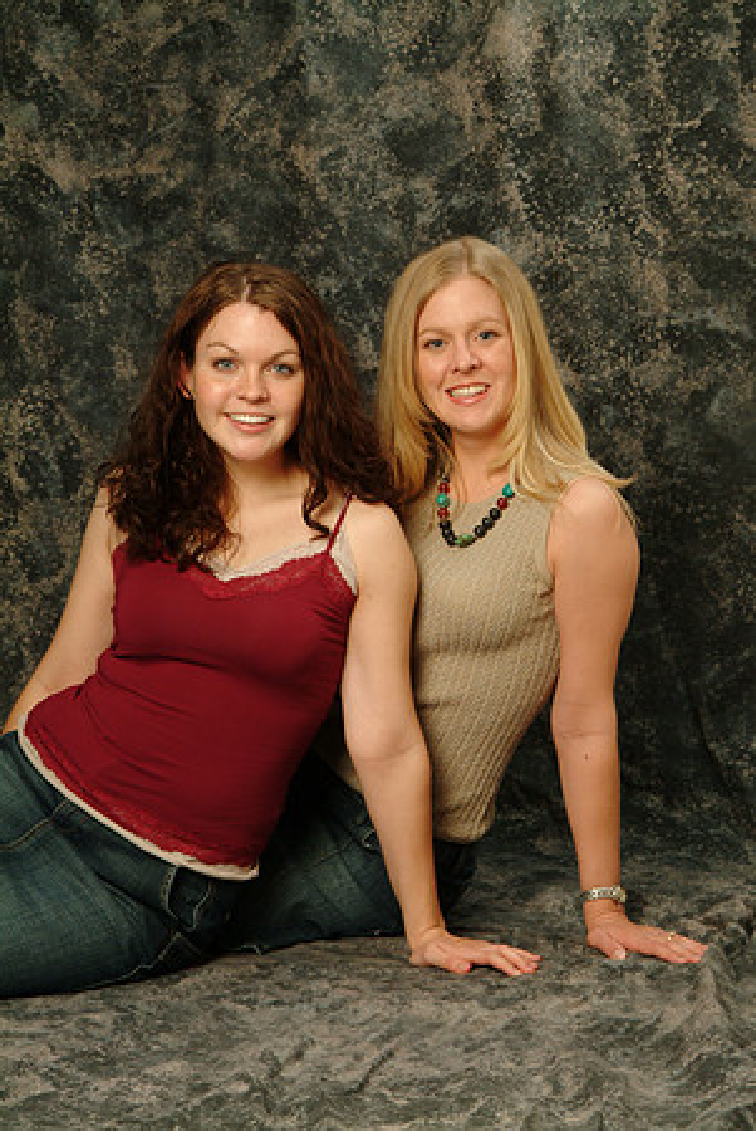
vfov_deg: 21.5
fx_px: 2970
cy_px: 566
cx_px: 378
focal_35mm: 94
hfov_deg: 14.5
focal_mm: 63
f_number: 13
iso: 400
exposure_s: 1/125
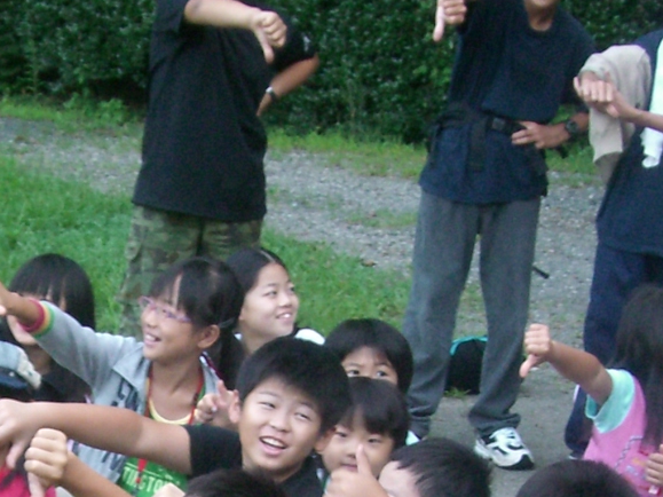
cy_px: 623
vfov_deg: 9.6
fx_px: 2911
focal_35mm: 152
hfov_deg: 12.9
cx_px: 149
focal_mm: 9
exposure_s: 1/125
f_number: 3.3
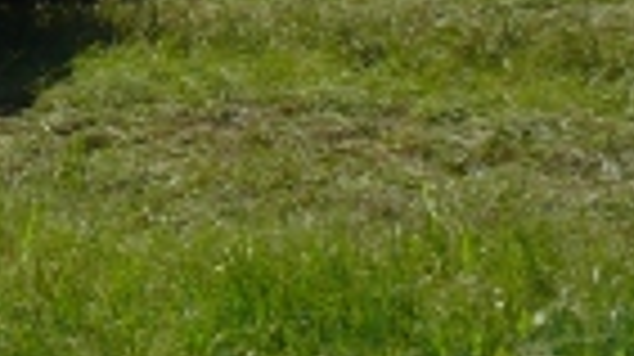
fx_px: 7373
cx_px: -1129
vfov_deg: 2.7
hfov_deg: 4.7
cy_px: -861
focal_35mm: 439
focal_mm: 14.9
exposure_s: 1/400
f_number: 7.1
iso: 100
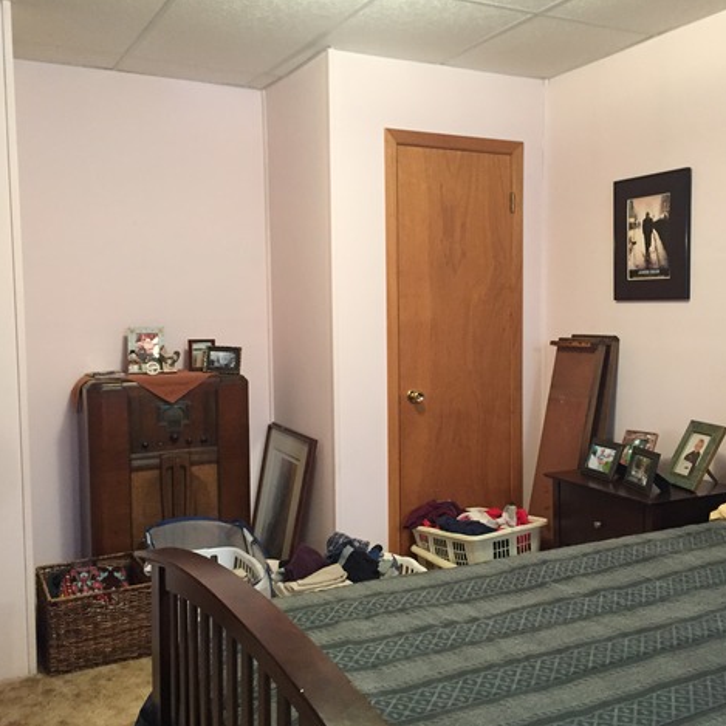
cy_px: 365
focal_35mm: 35
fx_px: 830
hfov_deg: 47.1
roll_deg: +0.2
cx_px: 412
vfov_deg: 47.2
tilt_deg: -4.7
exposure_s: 1/30
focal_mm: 4.15
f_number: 2.2
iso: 200
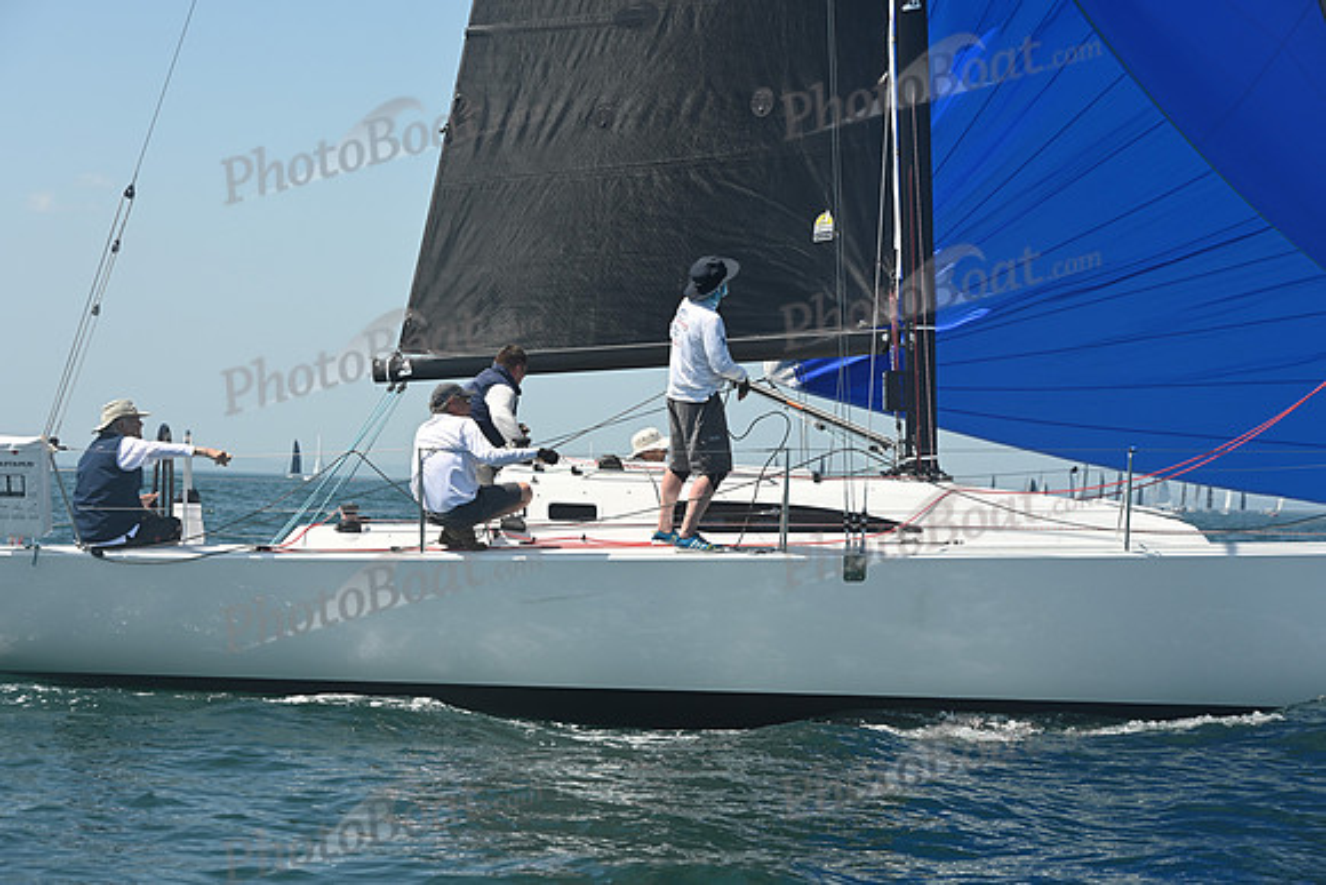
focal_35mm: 105
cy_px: 442
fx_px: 3868
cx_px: 663
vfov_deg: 13.0
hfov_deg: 19.5
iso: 320
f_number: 8
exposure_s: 1/1000
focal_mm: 105
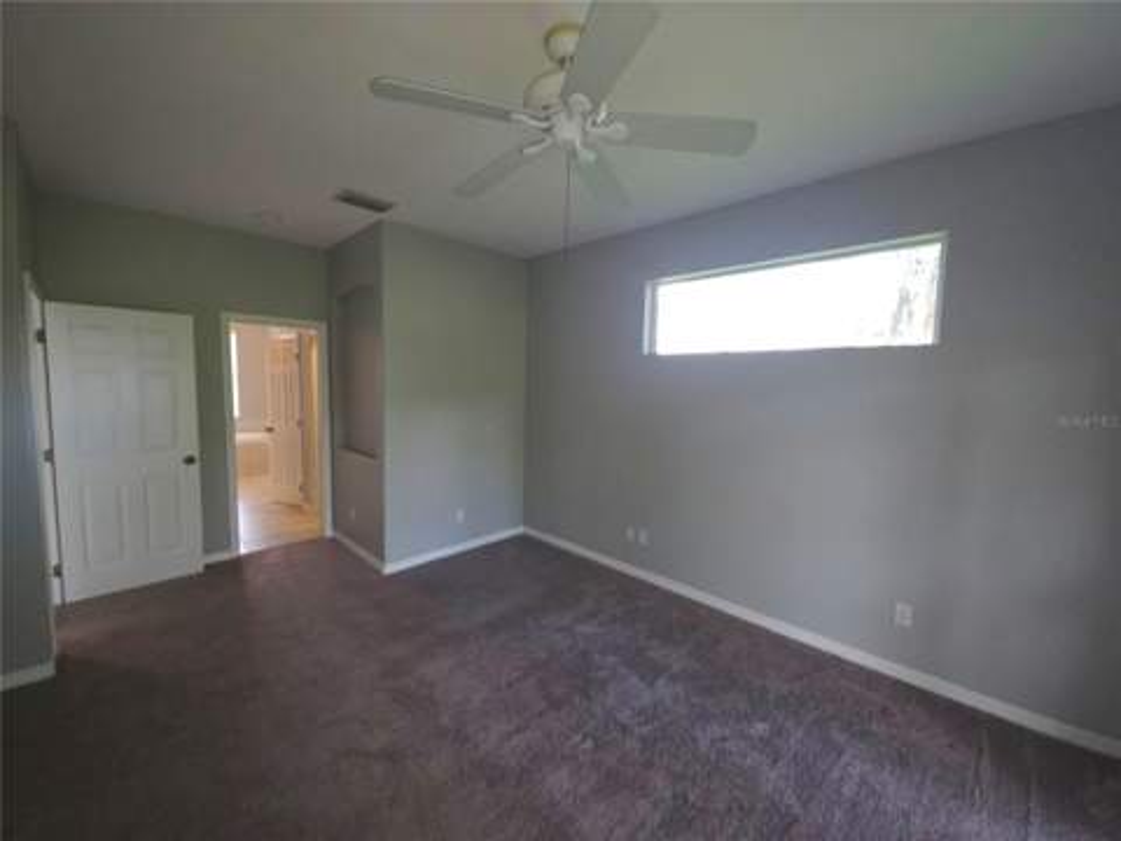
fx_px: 421
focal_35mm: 13
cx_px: 560
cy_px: 420
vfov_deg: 89.9
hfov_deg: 106.2
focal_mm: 2.2
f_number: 1.9
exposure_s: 1/30
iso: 400
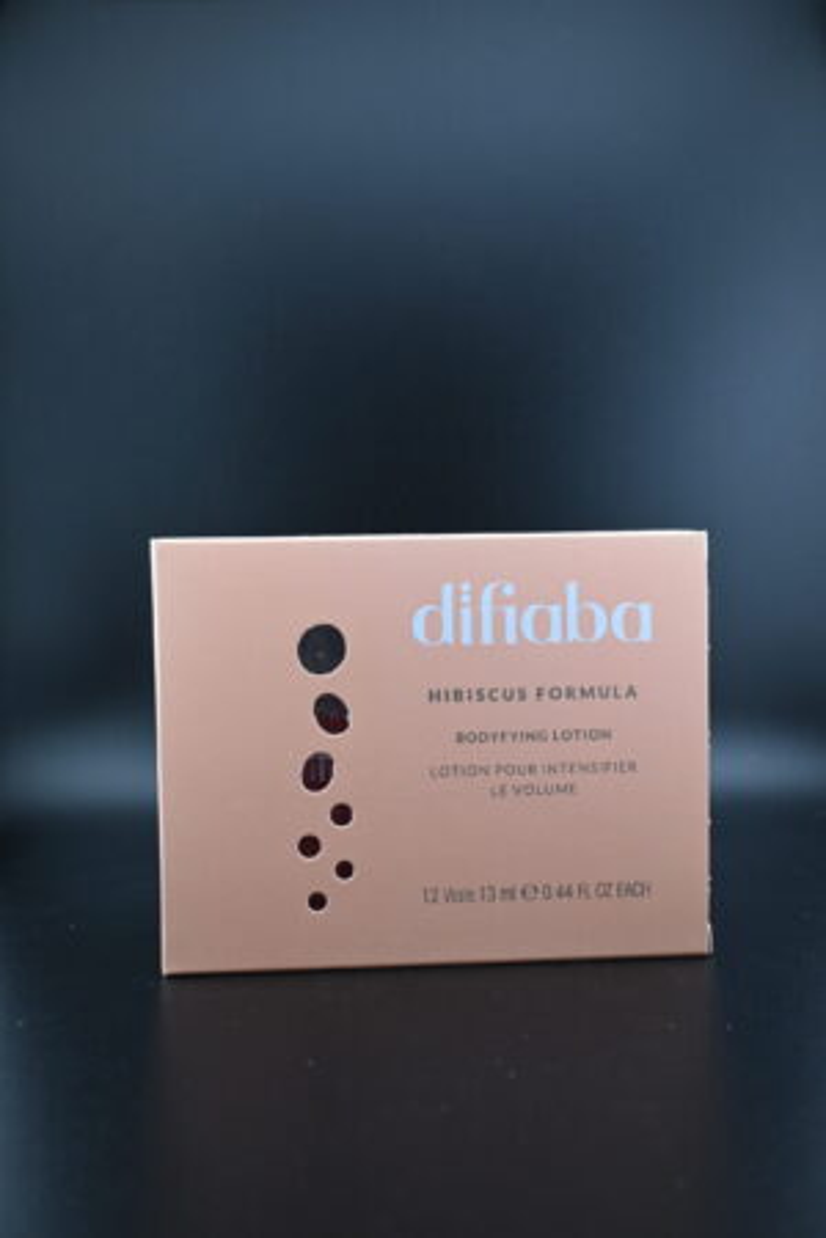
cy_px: 619
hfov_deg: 41.7
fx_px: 1084
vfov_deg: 59.5
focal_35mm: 32
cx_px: 413
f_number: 4
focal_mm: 21
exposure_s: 1/125
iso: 640
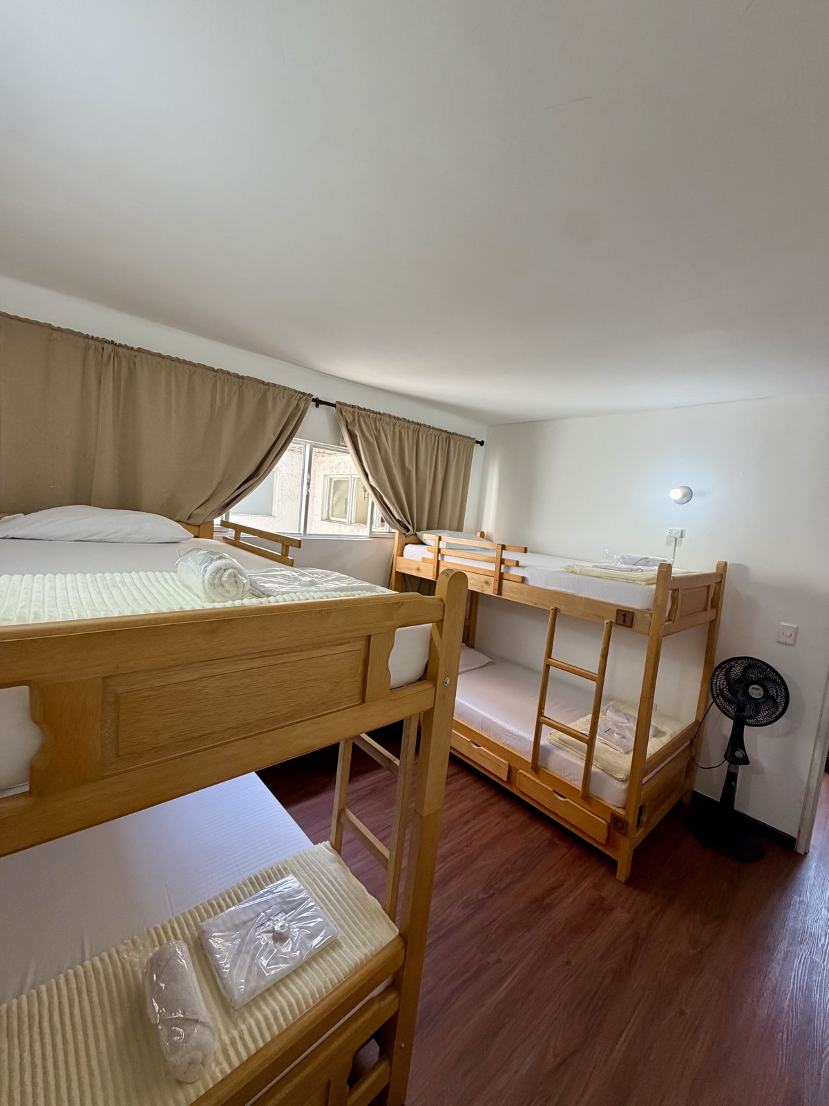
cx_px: 414
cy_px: 553
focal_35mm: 14
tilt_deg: -4.2
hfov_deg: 85.7
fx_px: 447
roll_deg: -5.9
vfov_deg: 102.1
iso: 160
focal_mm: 2.22
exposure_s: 1/121
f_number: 2.2
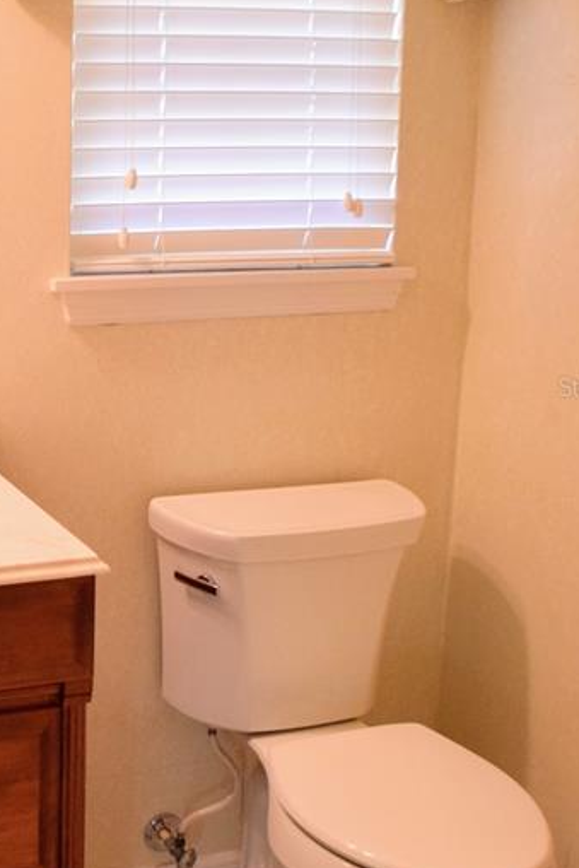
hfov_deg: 15.8
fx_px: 2049
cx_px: -11
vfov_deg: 23.9
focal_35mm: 85
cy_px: 386
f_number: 4
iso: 1000
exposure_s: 1/60
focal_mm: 24
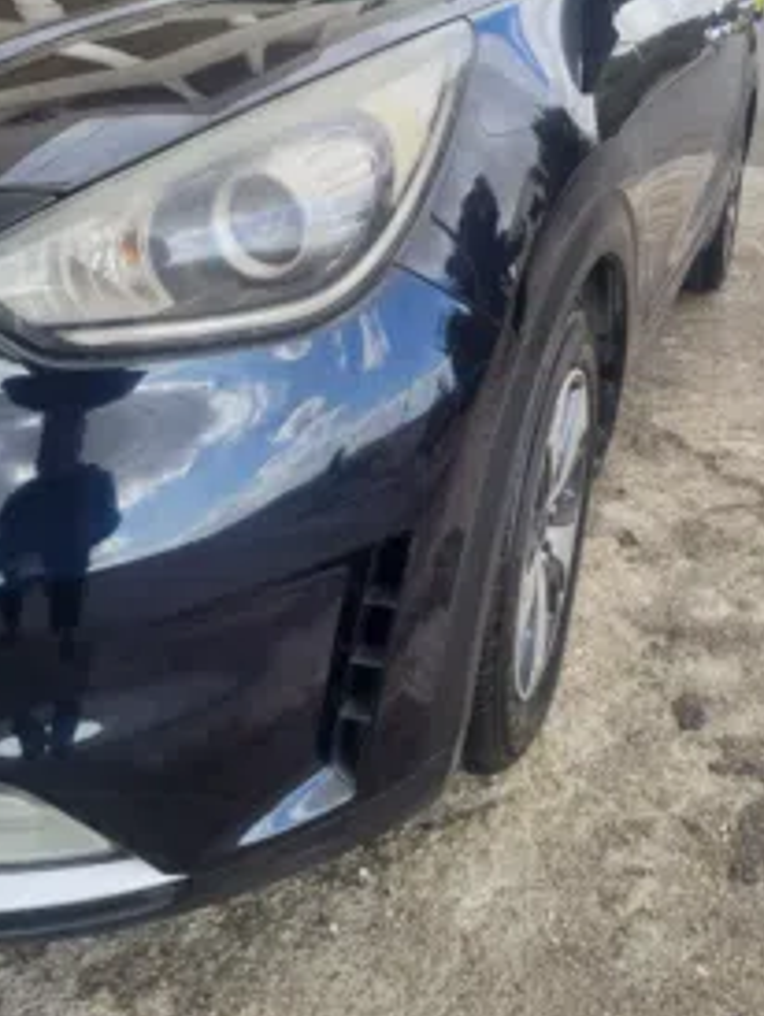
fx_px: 1028
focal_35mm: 35
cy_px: 360
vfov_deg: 51.8
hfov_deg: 40.8
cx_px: 378
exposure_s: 1/420
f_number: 1.8
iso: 50
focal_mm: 5.23
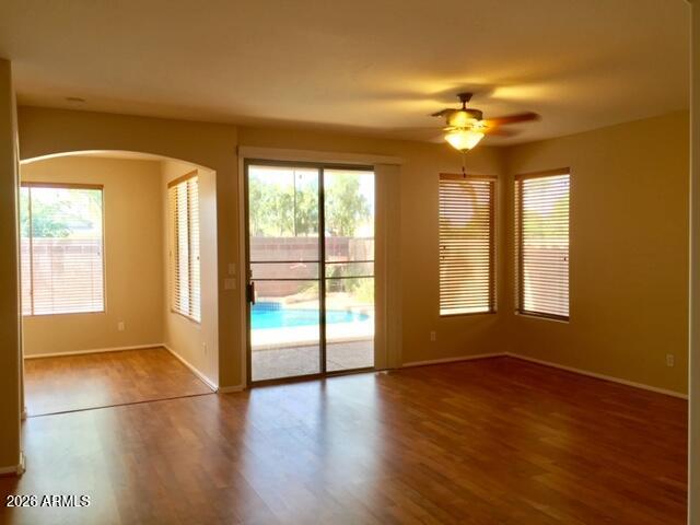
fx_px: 586
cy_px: 262
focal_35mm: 29
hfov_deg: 61.7
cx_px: 350
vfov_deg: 48.2
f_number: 2.2
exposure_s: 1/30
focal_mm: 4.15
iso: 40
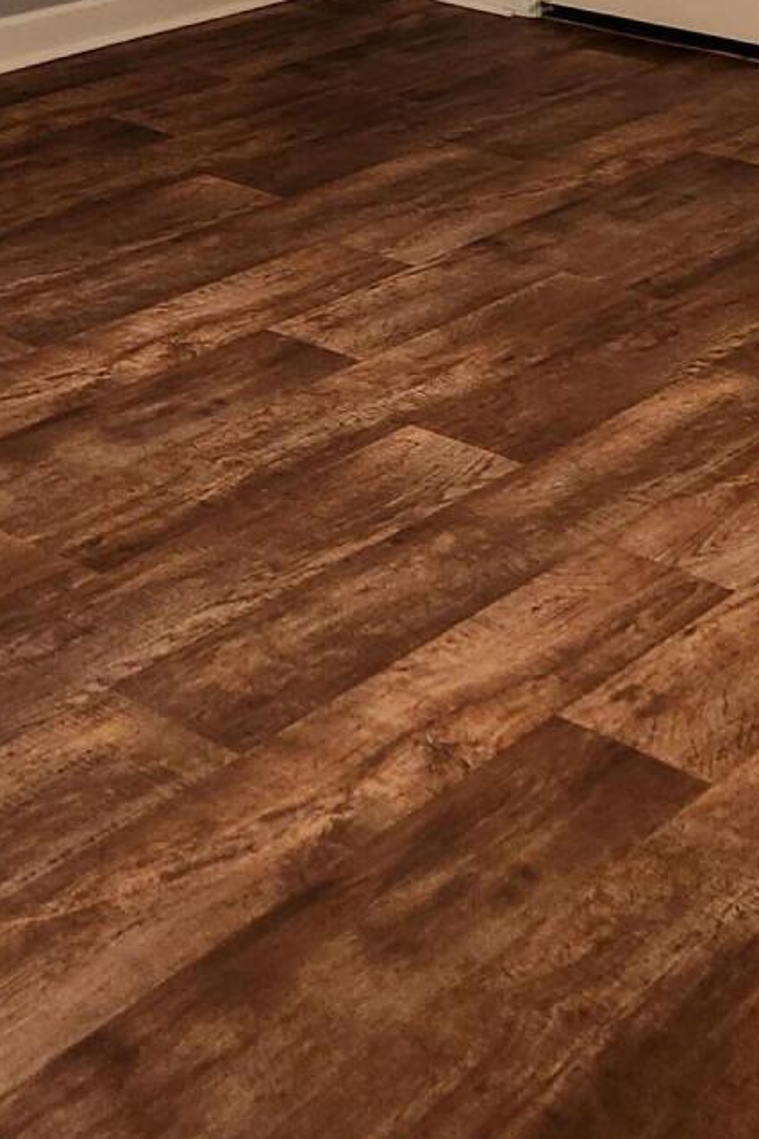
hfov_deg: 18.1
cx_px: 479
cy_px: -311
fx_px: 2373
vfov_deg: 24.0
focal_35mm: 75
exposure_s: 1/60
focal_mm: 5.4
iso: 500
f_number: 1.8
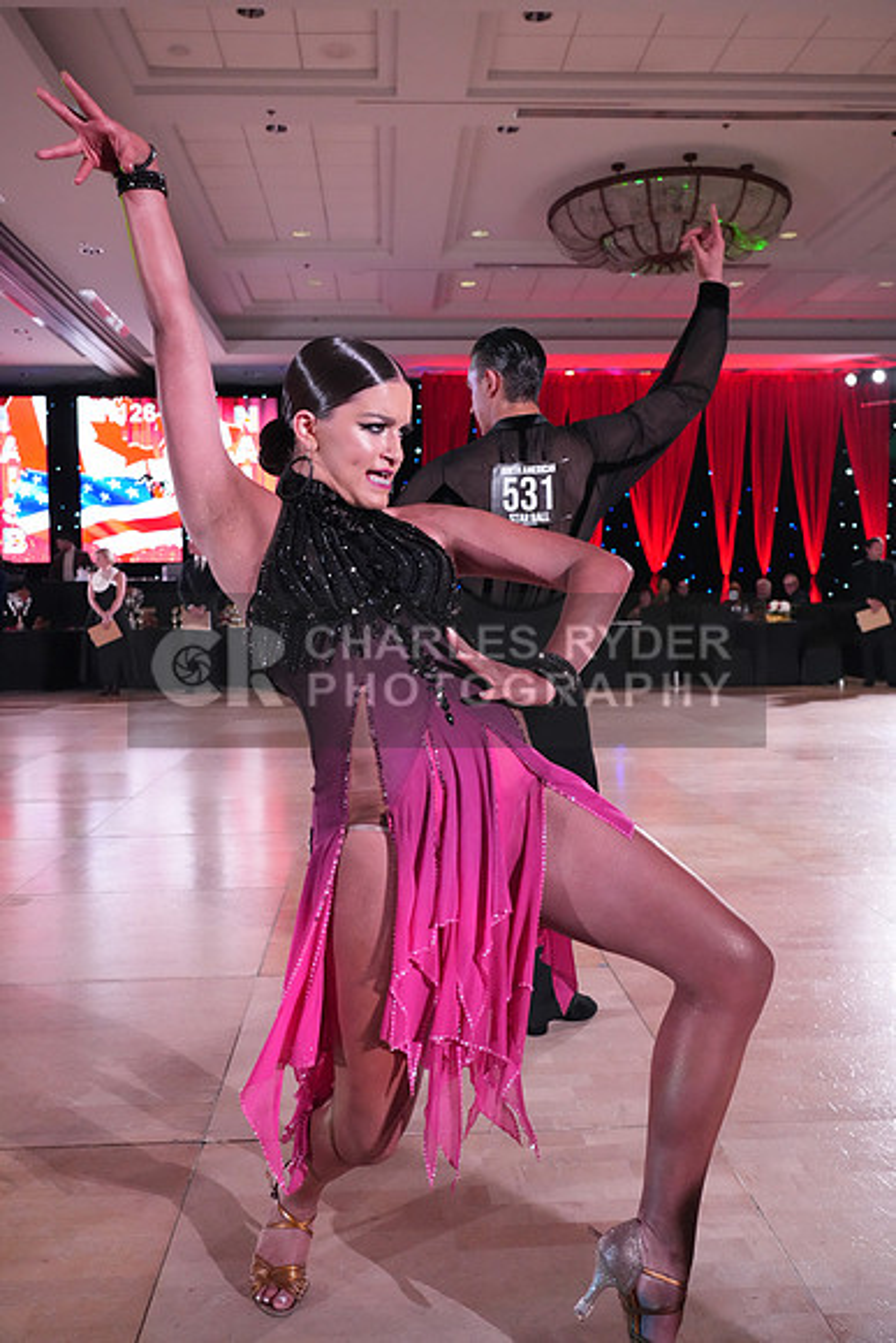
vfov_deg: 61.9
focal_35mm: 30
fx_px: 1119
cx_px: 448
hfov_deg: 43.6
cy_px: 672
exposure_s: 1/400
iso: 8000
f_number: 5
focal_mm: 30
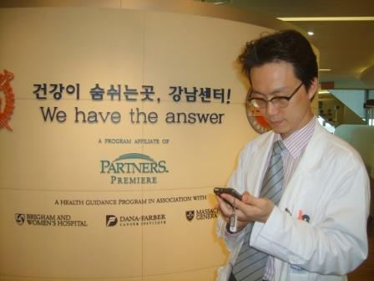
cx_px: 187
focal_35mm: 35
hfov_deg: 52.6
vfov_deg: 40.7
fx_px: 378
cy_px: 140
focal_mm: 5.8
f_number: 2.8
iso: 100
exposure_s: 1/30
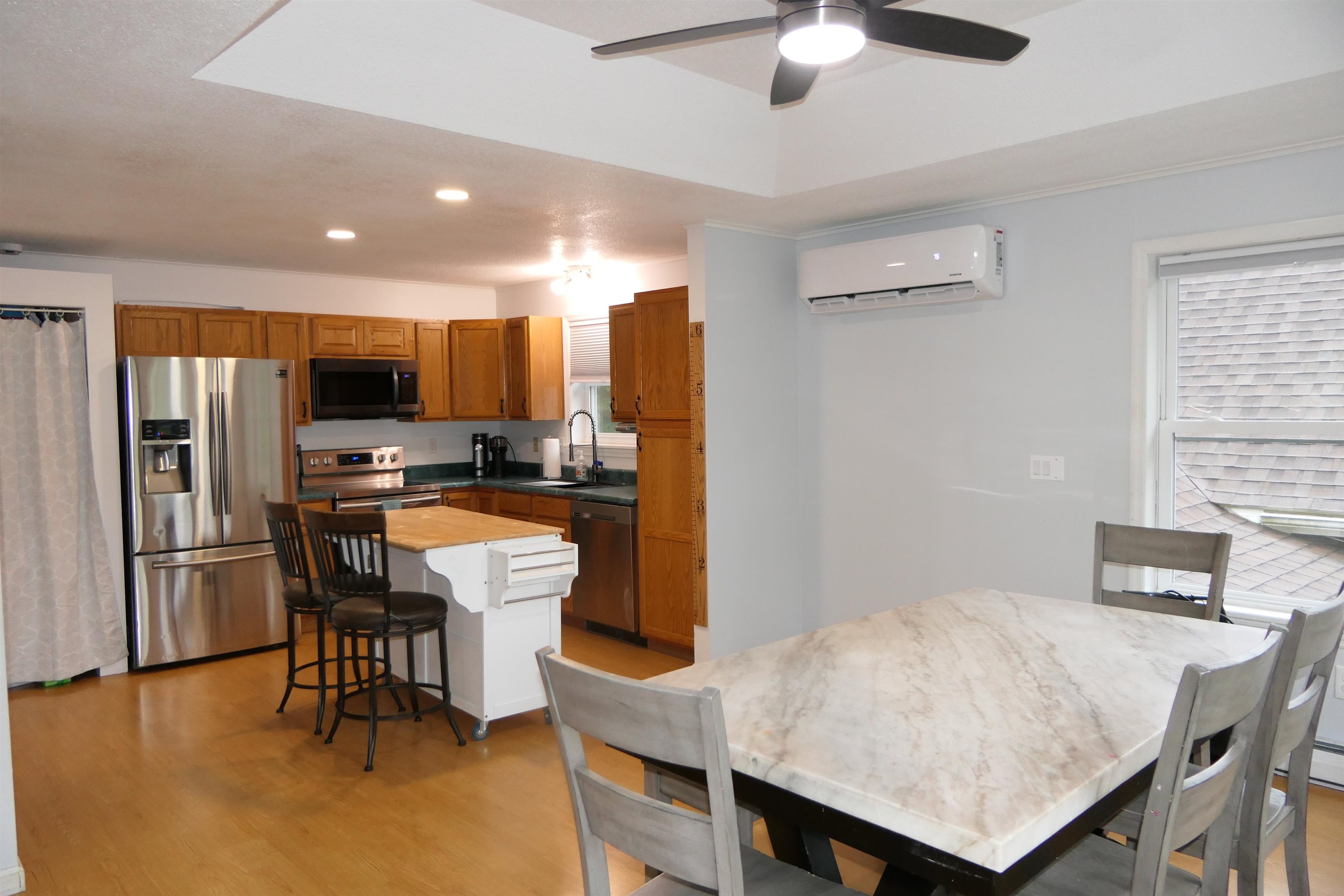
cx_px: 672
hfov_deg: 73.7
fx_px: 896
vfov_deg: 53.1
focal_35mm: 24
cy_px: 448
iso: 500
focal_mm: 8.8
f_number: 2.8
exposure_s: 1/60
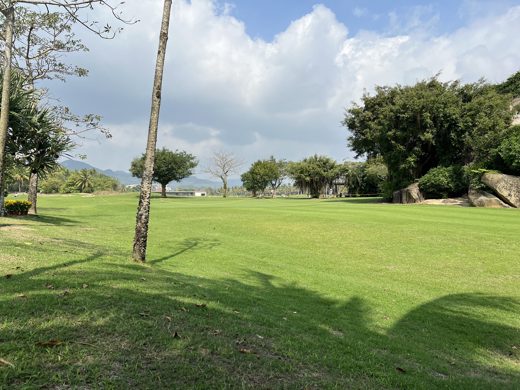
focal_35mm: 26
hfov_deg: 67.3
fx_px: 391
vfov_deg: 53.1
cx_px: 260
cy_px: 195
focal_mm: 5.7
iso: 50
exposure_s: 1/5587
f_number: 1.5
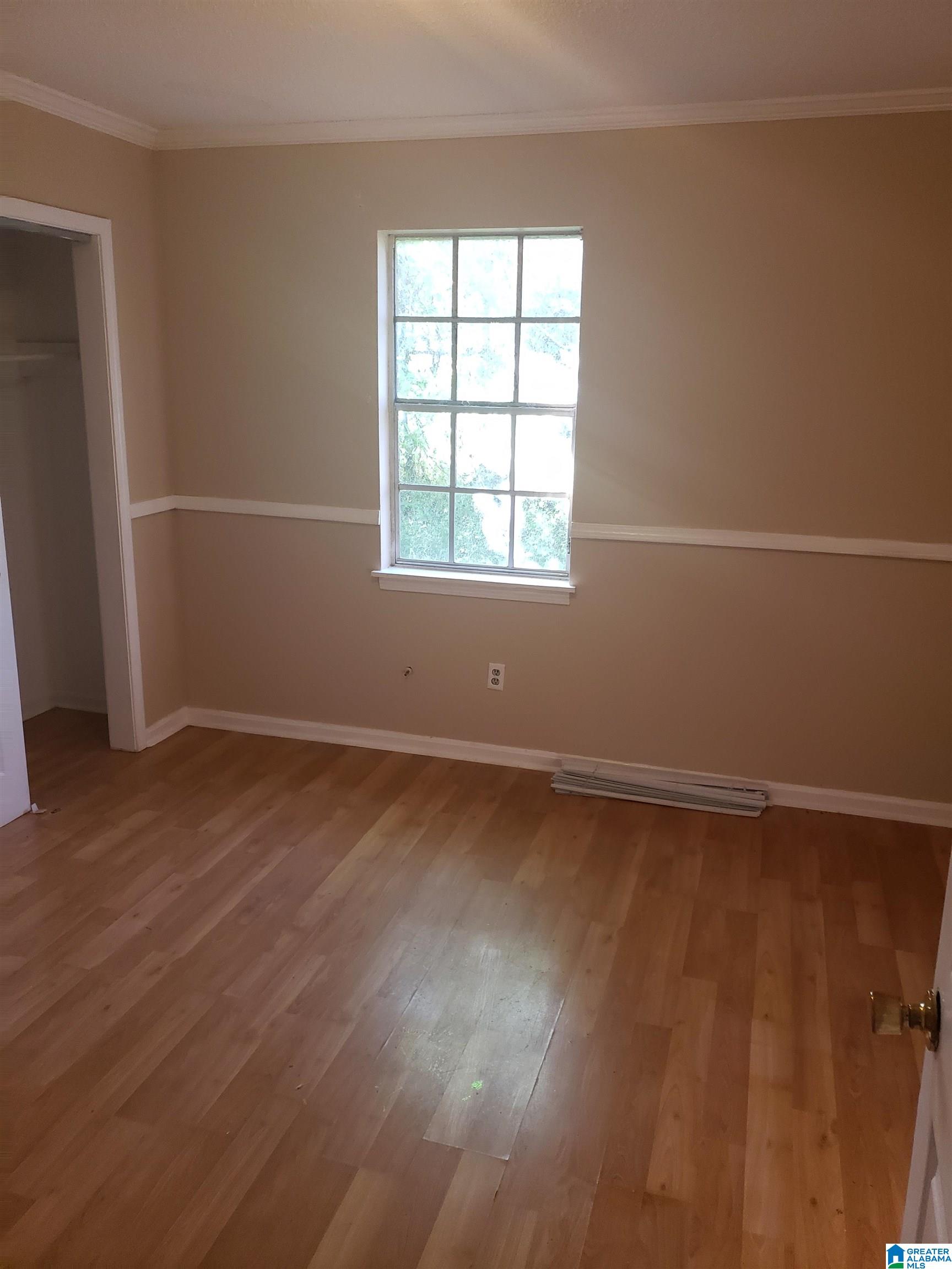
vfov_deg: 67.3
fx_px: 953
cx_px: 476
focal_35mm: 26
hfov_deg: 53.1
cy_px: 634
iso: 400
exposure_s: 1/120
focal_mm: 4.3
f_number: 1.5
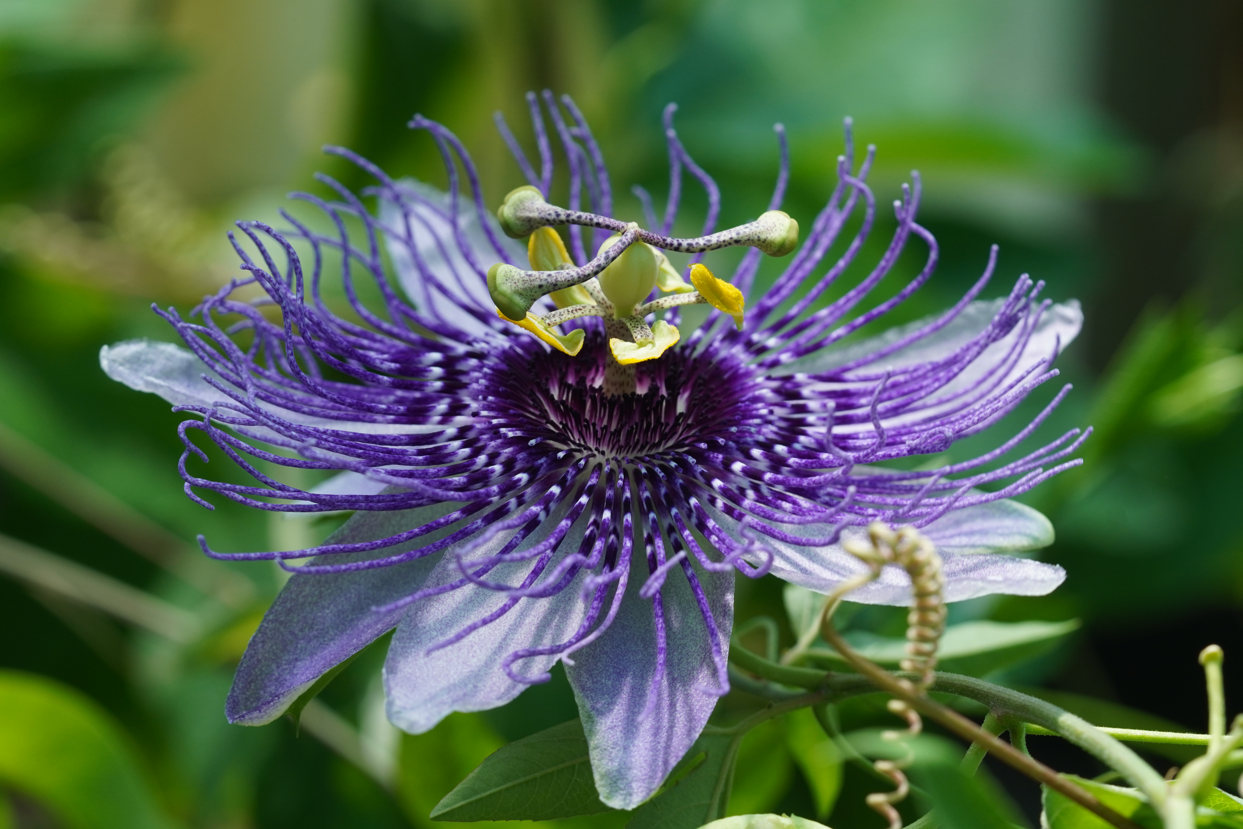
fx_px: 4661
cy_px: 414
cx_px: 622
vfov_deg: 10.2
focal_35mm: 135
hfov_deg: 15.2
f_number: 8
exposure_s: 1/160
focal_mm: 90
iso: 320
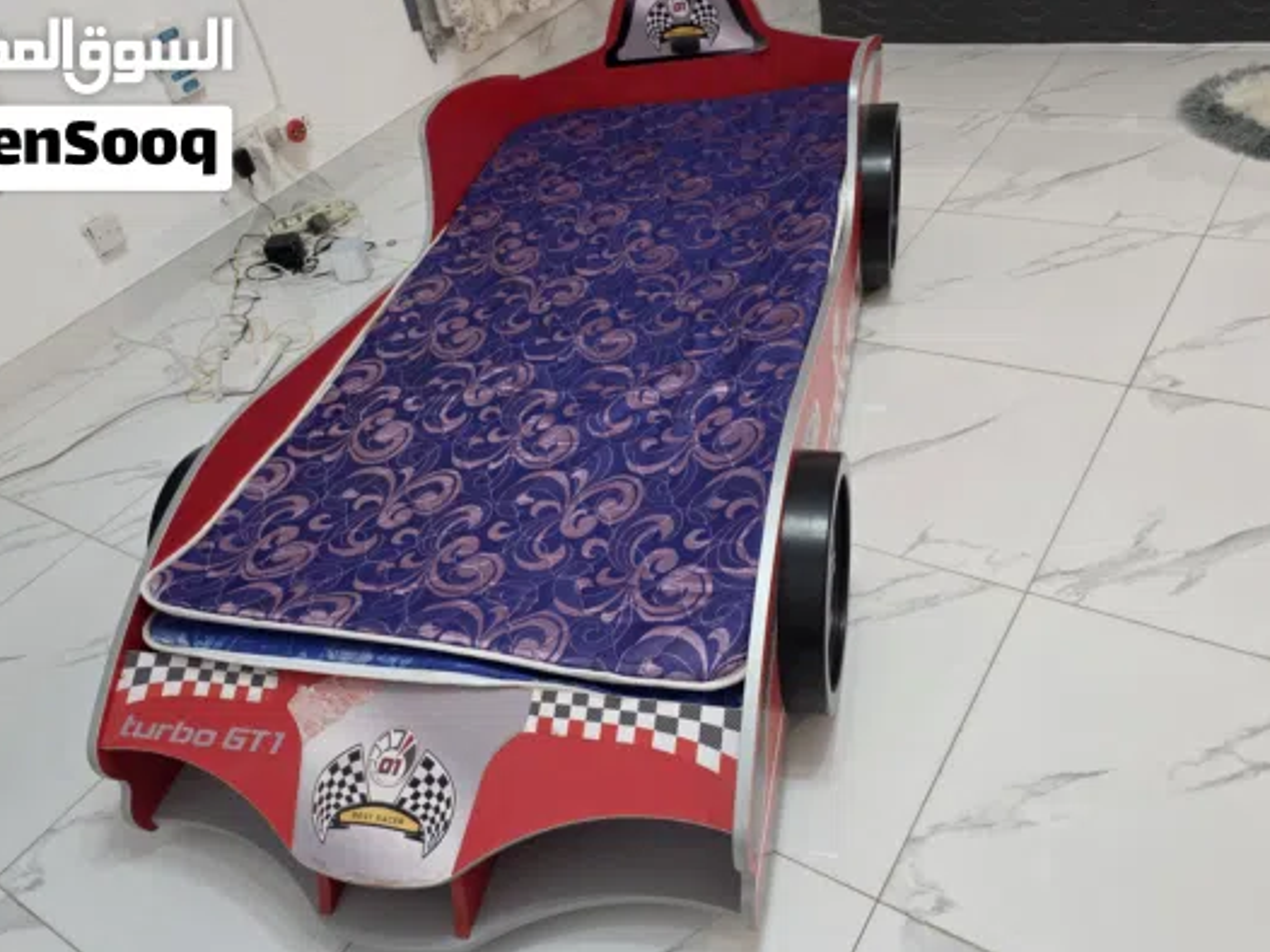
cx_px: 596
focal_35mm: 28
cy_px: 539
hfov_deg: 63.4
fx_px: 1027
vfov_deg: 49.6
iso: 500
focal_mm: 6.25
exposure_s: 1/100
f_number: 1.7
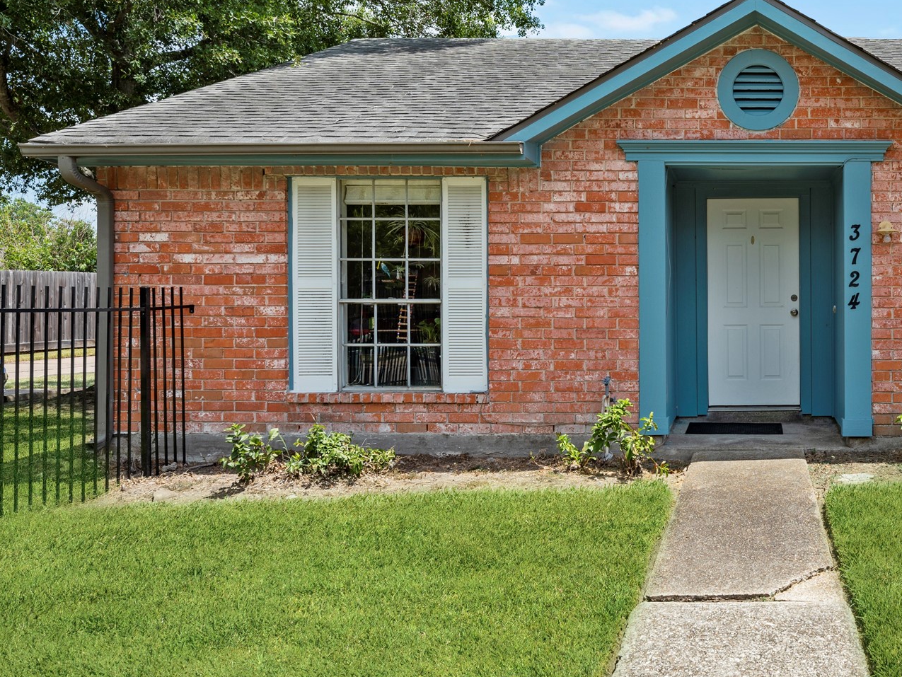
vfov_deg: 39.6
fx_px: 938
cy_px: 299
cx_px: 750
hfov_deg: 47.8
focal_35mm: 36
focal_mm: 22
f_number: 8
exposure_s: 1/250
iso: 100
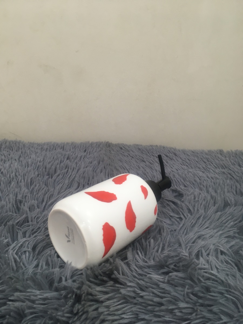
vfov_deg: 61.7
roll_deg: -1.5
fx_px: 271
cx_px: 122
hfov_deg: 48.2
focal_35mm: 29
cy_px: 162
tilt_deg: -25.3
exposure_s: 1/33
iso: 80
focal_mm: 4.15
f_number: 2.2
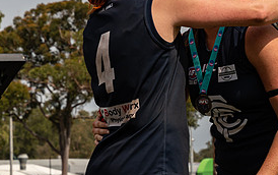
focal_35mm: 226
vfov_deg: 5.8
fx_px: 1714
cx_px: 224
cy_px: 64
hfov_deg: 9.2
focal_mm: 66
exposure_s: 1/800
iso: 200
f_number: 8
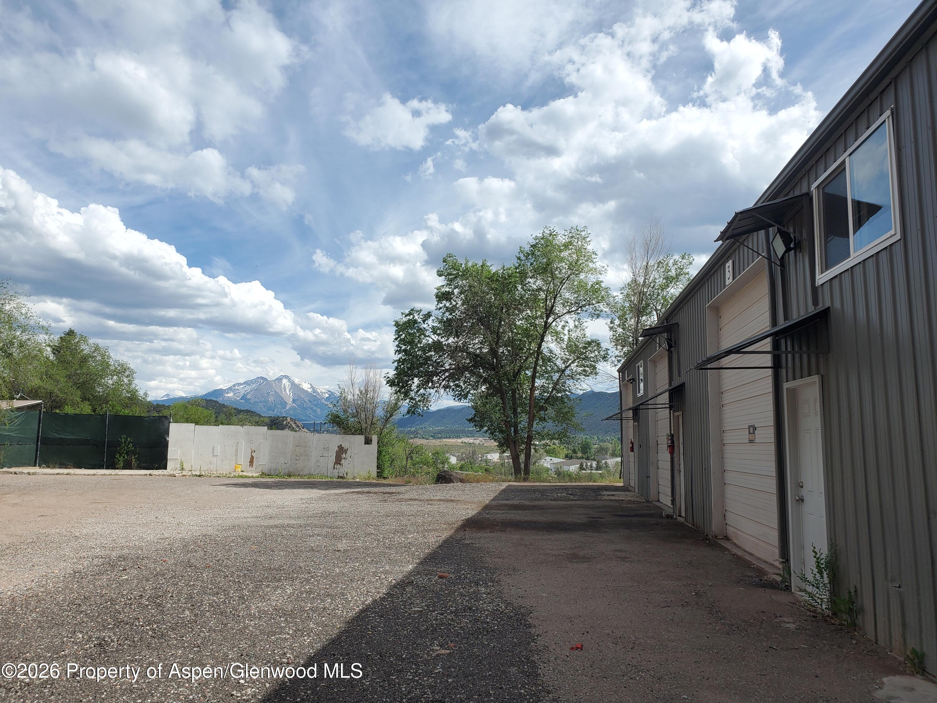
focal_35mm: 26
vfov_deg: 53.1
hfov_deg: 67.3
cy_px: 352
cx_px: 468
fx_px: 704
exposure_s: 1/1662
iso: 50
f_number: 2.4
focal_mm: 4.3
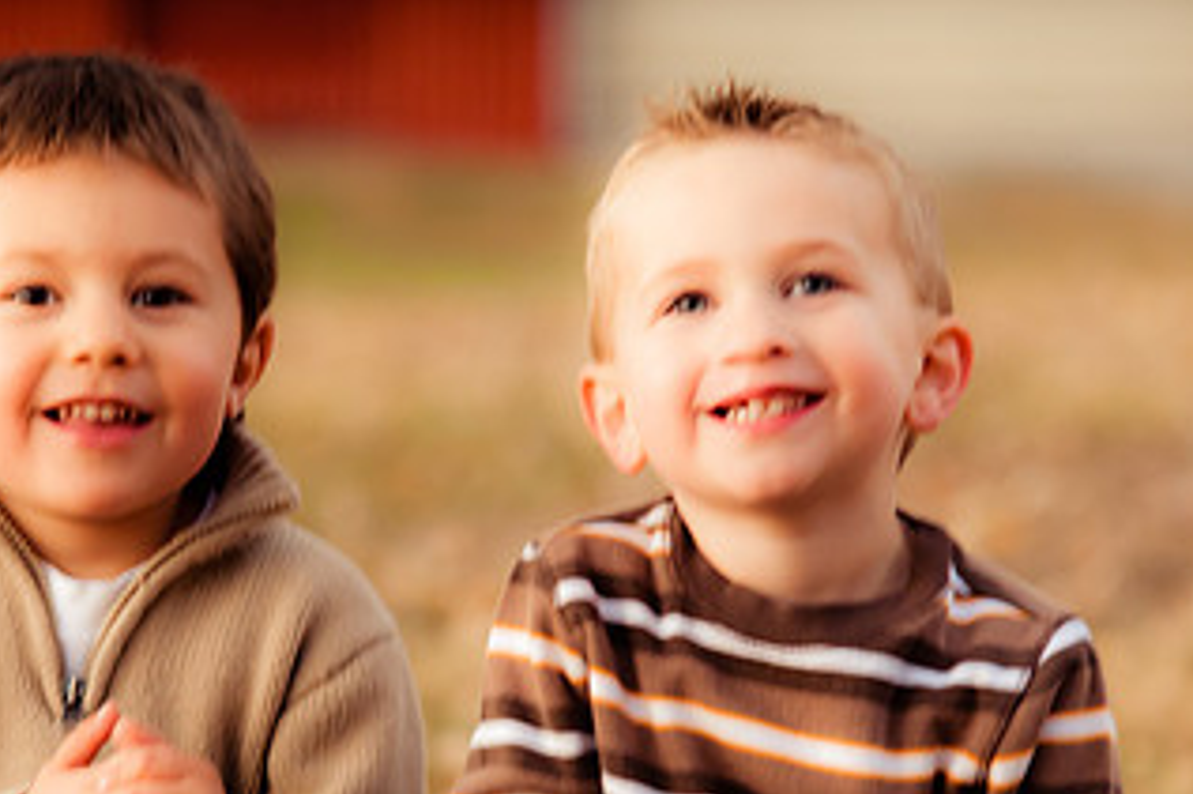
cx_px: 320
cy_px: 660
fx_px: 10897
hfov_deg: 6.3
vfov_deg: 4.2
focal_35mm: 329
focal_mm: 120
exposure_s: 1/60
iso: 800
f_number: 3.5
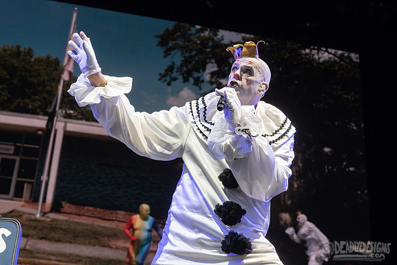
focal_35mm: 62
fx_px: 686
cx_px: 220
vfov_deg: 21.9
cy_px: 124
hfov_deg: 32.3
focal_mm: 56
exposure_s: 1/200
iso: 640
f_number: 5
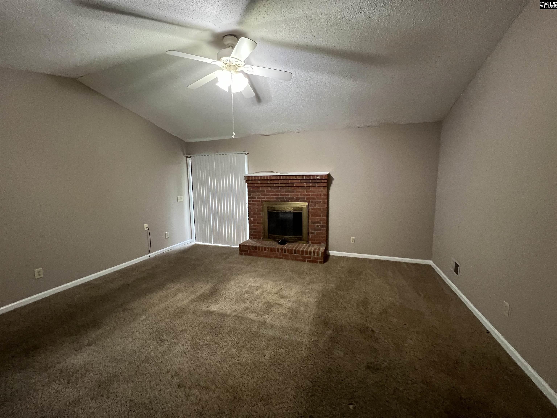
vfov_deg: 89.9
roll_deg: +0.8
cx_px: 278
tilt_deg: -5.4
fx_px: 209
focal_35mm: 13
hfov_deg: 106.2
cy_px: 209
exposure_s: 1/60
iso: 800
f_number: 1.8
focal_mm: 1.57
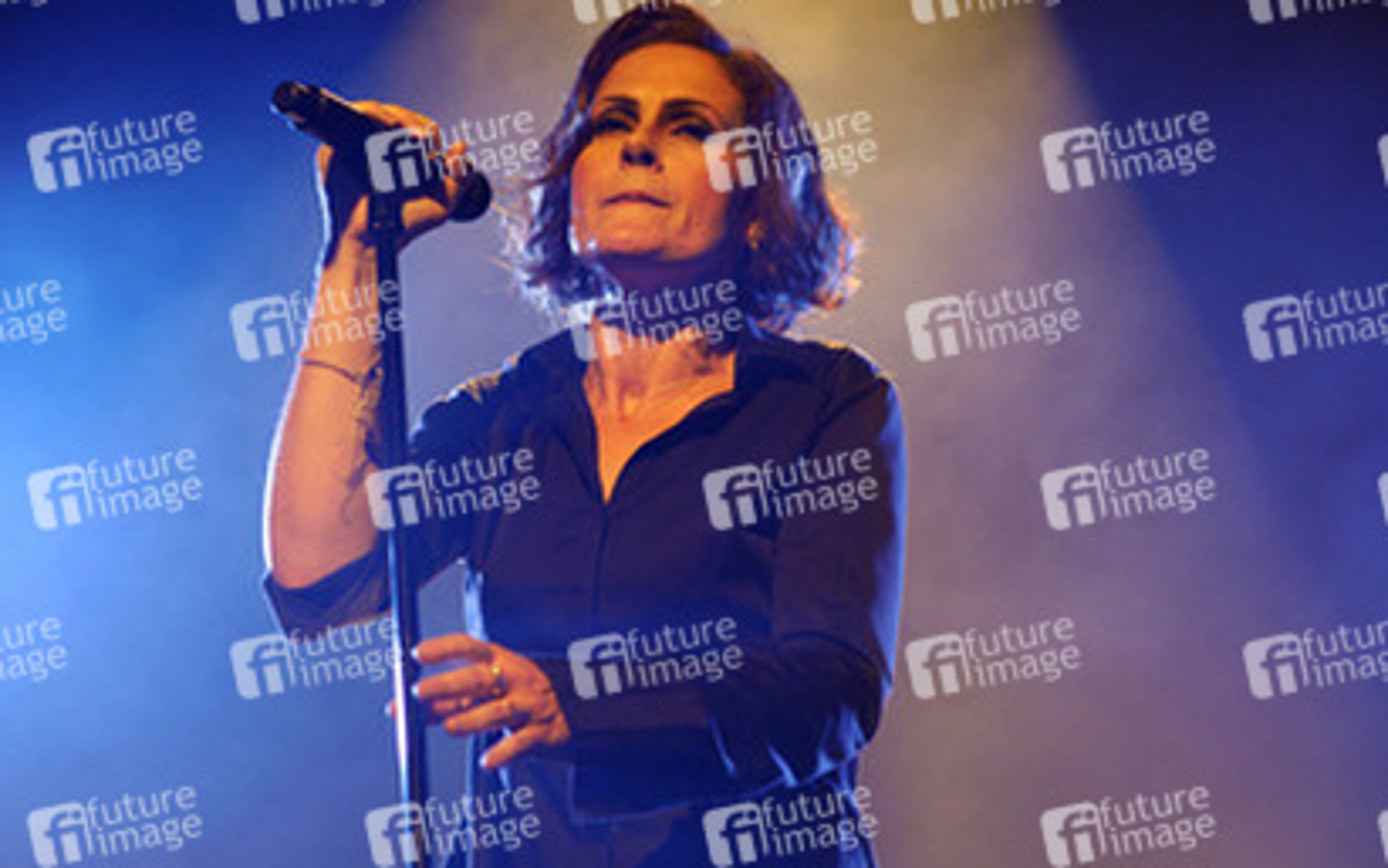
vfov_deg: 13.8
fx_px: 3594
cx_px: 701
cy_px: 405
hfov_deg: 21.9
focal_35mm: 95
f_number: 3.5
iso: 1600
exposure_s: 1/250
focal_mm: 85
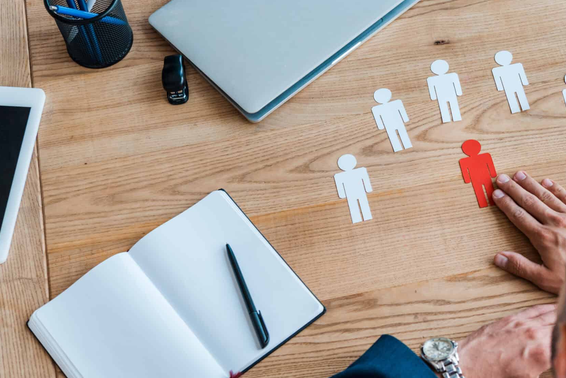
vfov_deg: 17.7
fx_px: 1211
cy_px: 247
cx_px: 428
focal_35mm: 77
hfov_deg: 26.0
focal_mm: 50
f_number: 4
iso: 320
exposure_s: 1/160
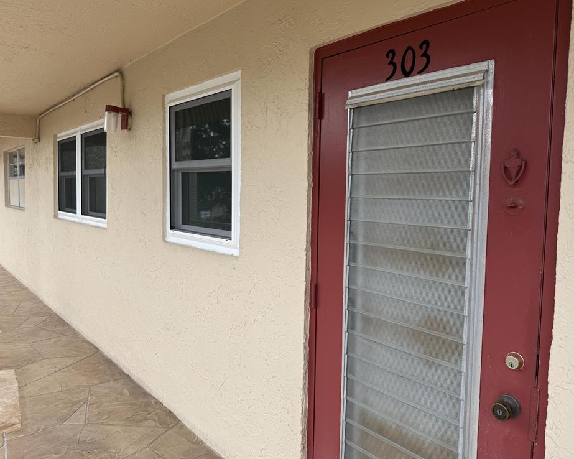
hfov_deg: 66.0
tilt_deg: -4.2
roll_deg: -2.0
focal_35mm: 26
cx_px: 304
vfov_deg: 54.9
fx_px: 442
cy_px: 227
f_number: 1.78
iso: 80
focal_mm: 6.76
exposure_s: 1/1059
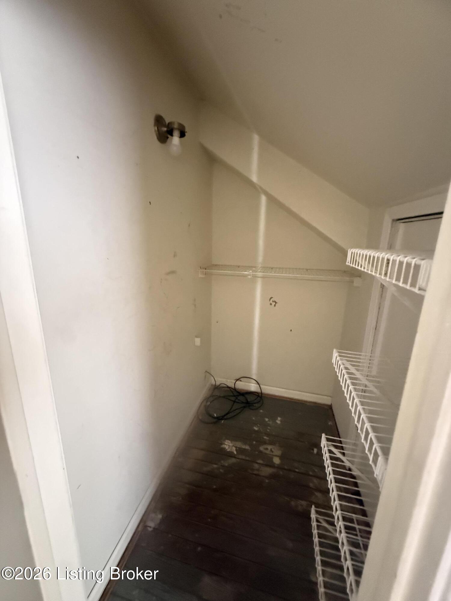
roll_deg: +0.3
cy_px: 300
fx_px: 243
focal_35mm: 14
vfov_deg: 102.1
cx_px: 226
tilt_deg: -15.8
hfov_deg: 85.7
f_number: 2.2
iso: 1250
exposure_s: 1/46
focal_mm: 2.22
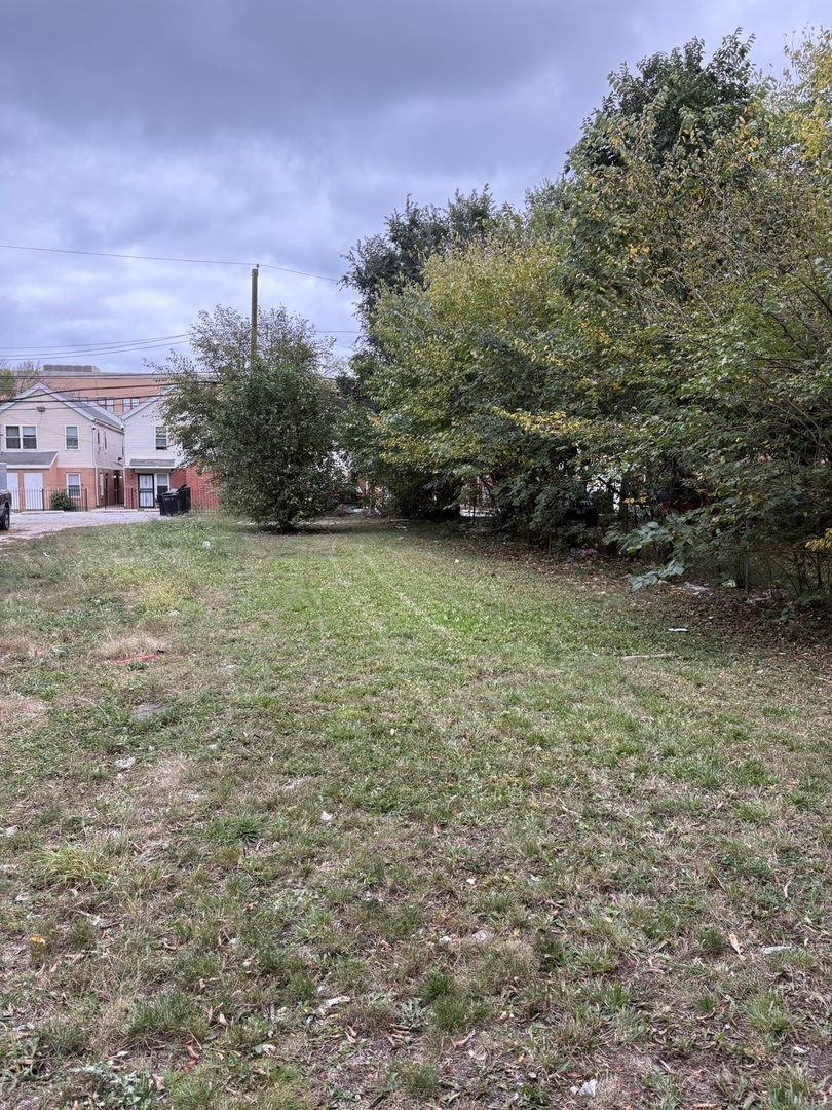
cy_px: 555
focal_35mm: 26
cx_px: 416
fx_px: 833
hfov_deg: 53.1
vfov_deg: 67.3
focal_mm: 5.96
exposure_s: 1/167
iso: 40
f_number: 1.6
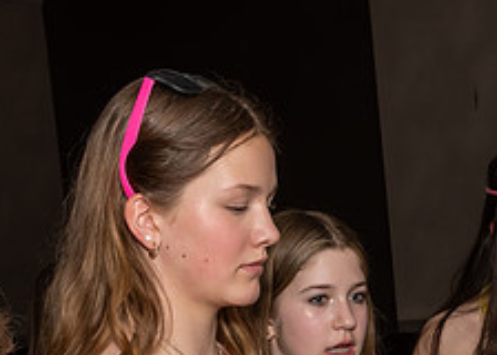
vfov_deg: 14.2
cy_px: 377
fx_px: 1397
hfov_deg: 19.7
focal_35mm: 99
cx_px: 457
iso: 800
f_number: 9
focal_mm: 22
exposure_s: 1/250
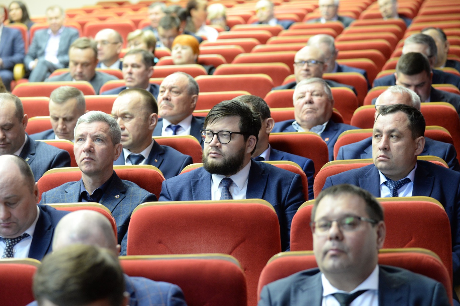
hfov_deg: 15.2
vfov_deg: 10.2
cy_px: 153
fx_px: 1725
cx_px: 230
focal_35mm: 135
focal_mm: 135
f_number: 5
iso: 2500
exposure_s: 1/25
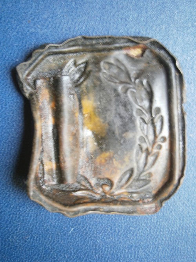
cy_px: 131
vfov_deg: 40.4
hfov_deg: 30.9
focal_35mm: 47
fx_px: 355
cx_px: 98
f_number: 3.4
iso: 125
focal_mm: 8.3
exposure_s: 1/10
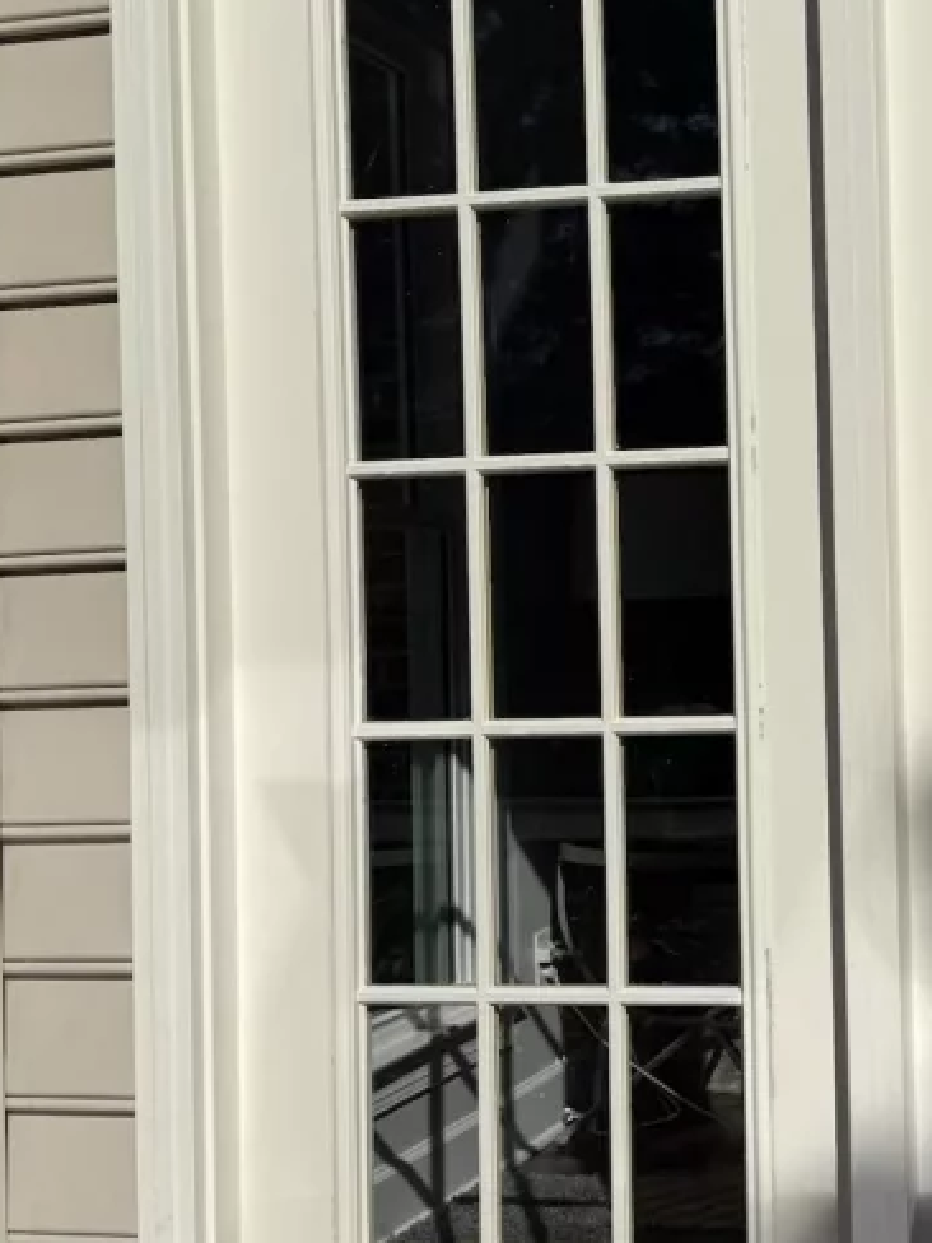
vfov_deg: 32.7
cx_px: 896
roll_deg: +1.1
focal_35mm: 59
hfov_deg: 23.9
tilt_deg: +0.7
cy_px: 581
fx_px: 2118
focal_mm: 6.76
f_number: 1.78
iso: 80
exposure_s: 1/14286
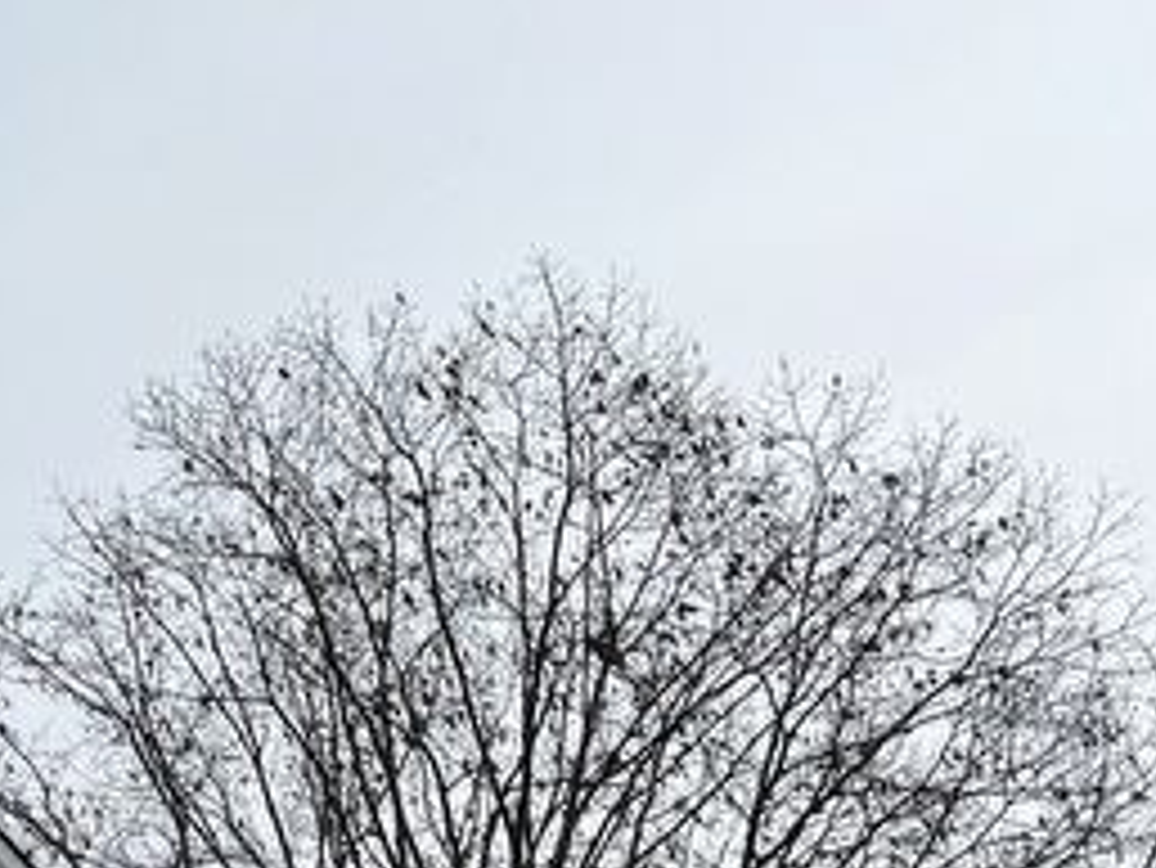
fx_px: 2706
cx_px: -477
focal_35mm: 81
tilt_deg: +21.3
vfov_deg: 16.4
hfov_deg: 21.1
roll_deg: +1.6
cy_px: 1340
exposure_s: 1/3311
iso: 50
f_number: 1.6
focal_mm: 5.1
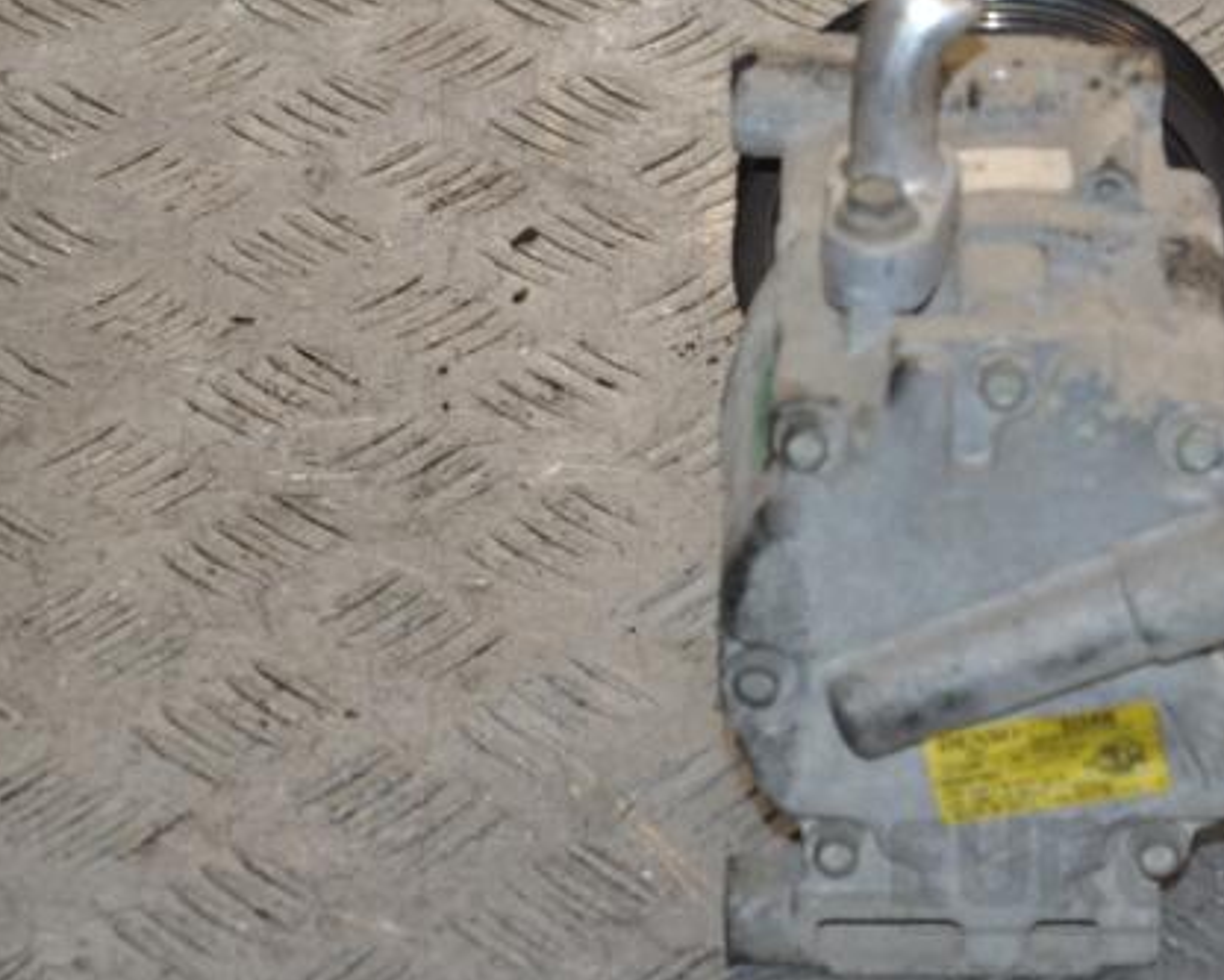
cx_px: 836
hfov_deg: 13.5
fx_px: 5145
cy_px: 471
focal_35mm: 142
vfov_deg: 10.9
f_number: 10
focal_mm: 70
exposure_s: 1/200
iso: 800
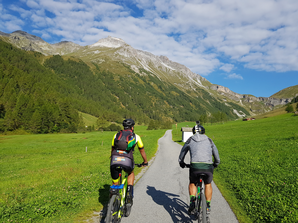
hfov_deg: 67.3
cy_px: 112
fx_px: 224
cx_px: 149
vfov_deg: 53.1
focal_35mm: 26
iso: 40
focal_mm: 4.2
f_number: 1.7
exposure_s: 1/1992
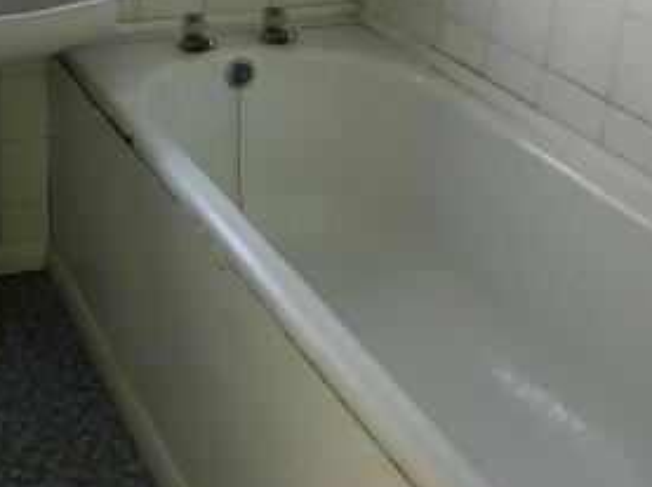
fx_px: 1110
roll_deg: -0.2
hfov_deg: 31.2
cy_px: 13
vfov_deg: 23.8
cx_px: 67
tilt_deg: -18.2
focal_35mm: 59
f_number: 1.8
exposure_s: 1/100
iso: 25
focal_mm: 3.99
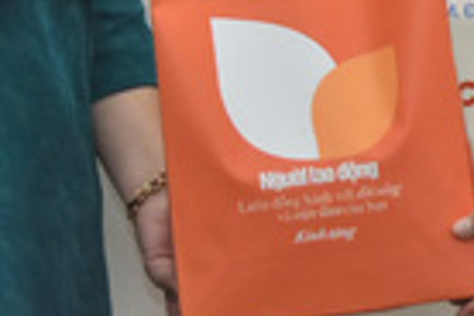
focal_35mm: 410
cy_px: -237
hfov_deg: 5.0
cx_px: 405
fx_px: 5398
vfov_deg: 3.3
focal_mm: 70
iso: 1100
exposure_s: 1/125
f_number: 5
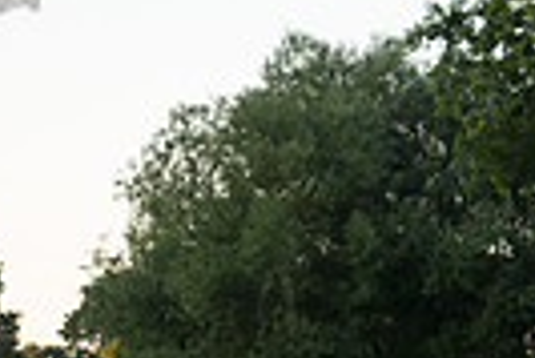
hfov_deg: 6.6
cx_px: 792
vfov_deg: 4.5
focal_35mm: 306
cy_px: 525
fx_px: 4552
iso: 1600
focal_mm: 70
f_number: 2.8
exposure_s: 1/2000
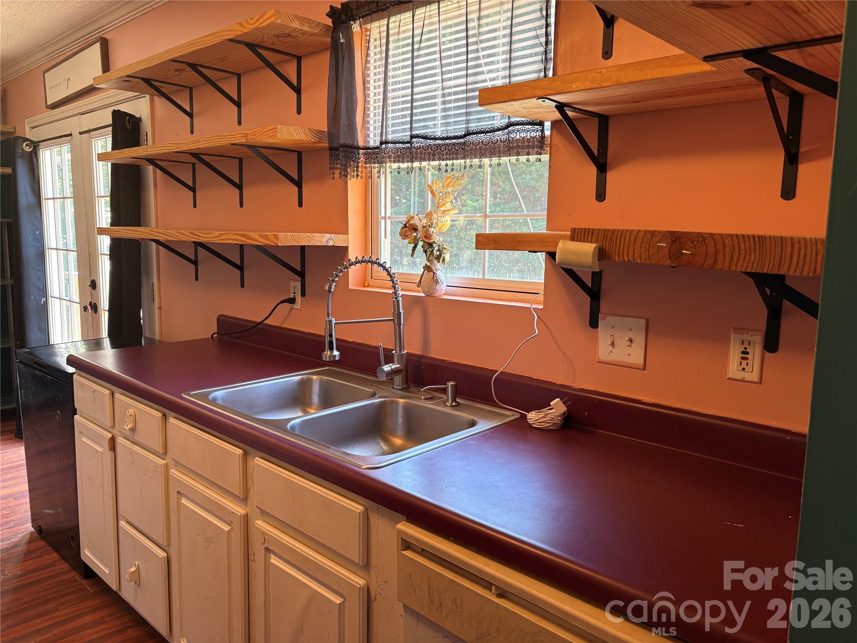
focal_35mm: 26
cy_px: 322
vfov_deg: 53.1
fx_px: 644
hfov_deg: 67.3
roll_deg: -1.0
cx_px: 428
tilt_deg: -7.2
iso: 125
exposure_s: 1/60
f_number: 1.6
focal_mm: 5.96
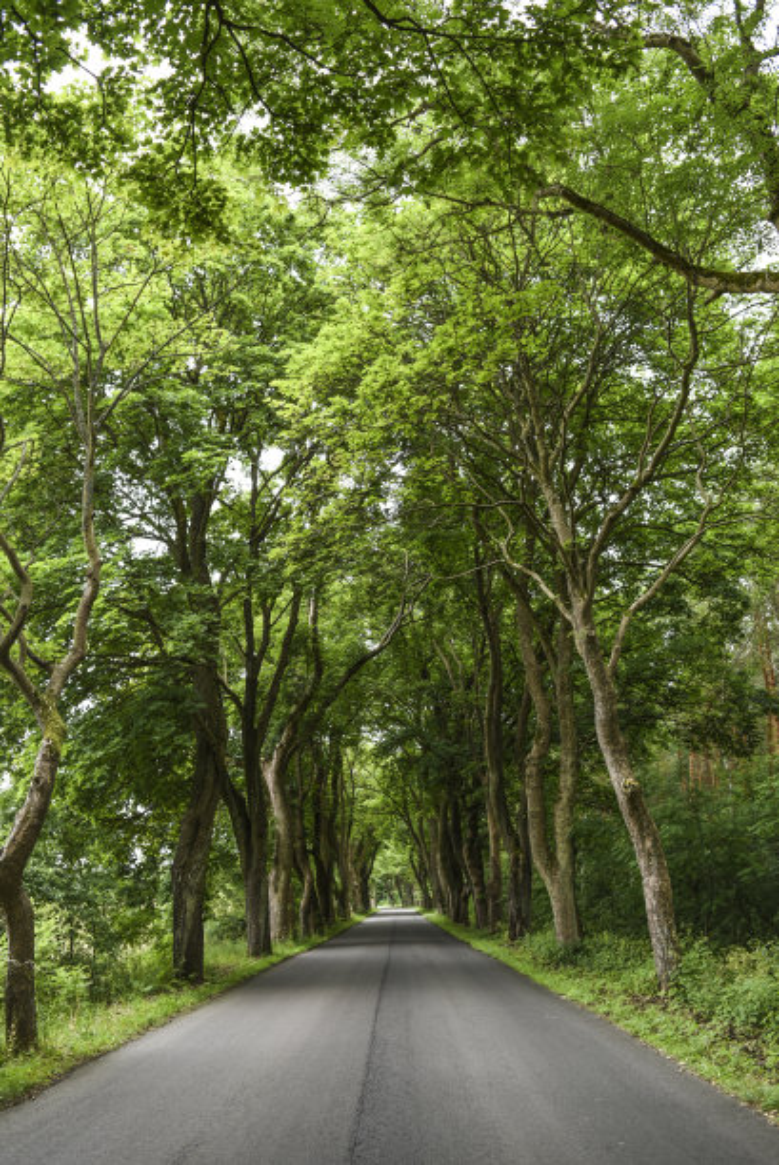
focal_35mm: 35
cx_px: 390
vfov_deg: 54.4
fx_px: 1134
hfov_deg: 37.9
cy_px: 582
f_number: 3.5
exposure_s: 1/125
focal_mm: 35
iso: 200
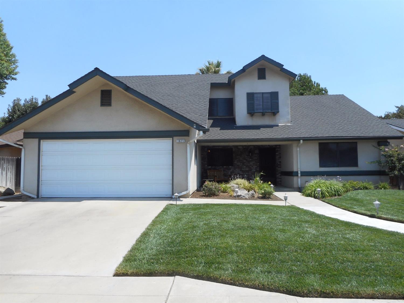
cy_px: 152
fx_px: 292
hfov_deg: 69.4
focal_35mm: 25
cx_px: 202
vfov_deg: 54.9
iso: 80
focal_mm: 4.5
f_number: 3.7
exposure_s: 1/500
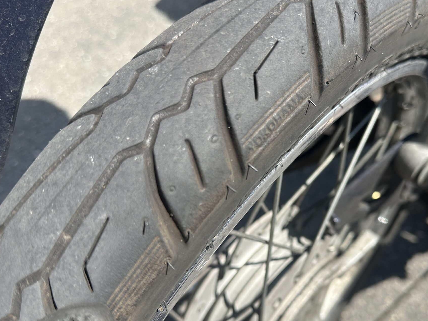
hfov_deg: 50.9
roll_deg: -3.8
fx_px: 445
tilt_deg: -43.9
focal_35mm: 36
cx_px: 266
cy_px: 206
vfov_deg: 39.3
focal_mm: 6.86
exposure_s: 1/2028
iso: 80
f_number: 1.78
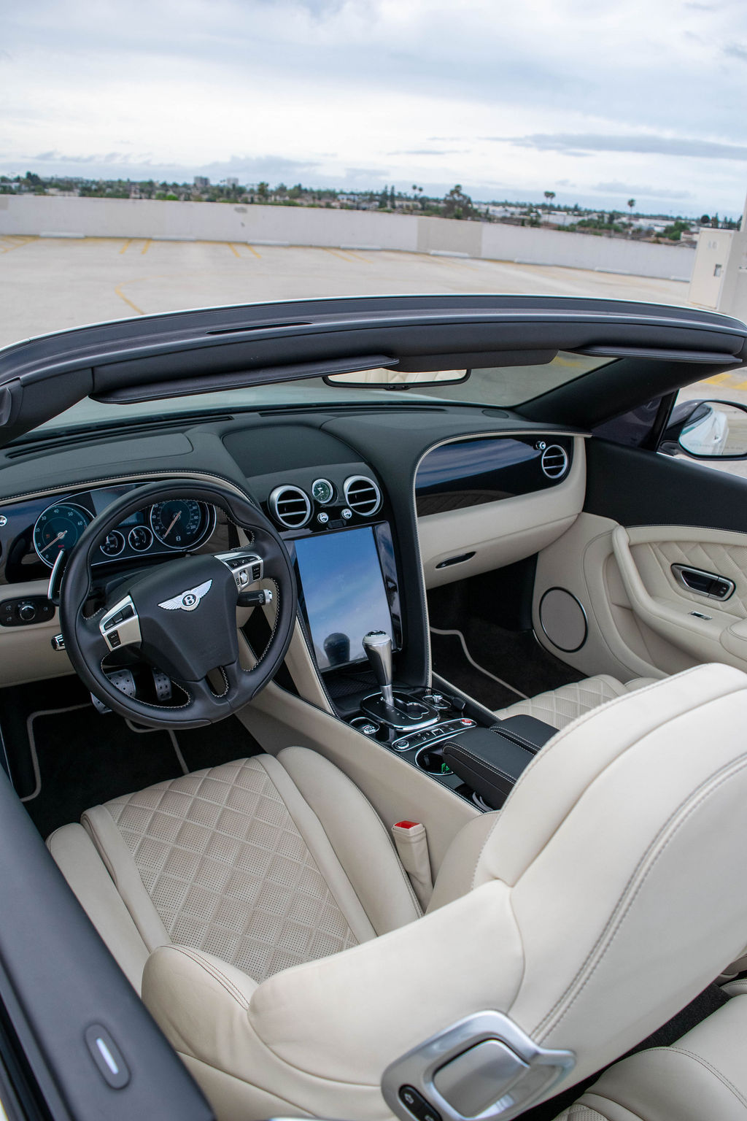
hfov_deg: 47.9
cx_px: 374
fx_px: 840
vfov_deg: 67.4
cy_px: 560
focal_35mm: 27
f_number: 5
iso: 400
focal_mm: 18
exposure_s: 1/1250
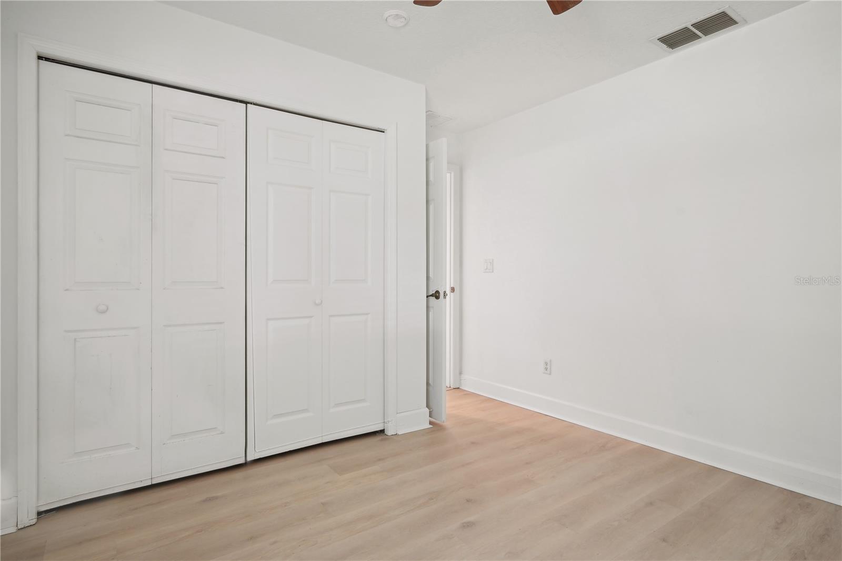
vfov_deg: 70.4
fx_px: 398
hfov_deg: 93.3
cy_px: 280
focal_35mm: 17
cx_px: 421
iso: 400
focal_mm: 17
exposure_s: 1/2.5
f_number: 8
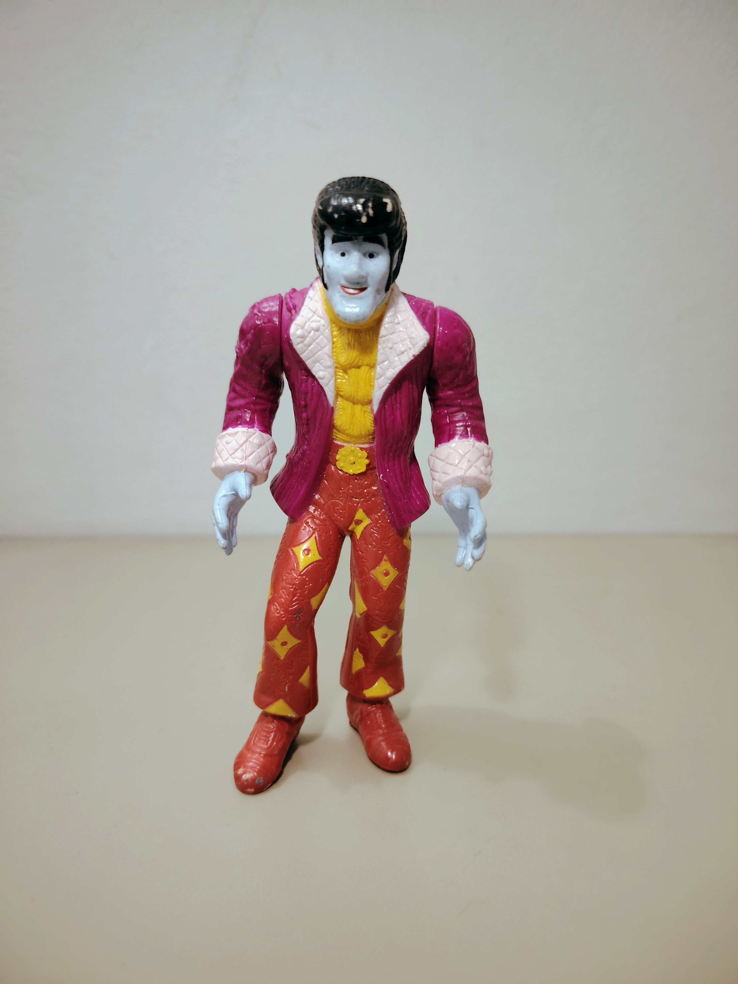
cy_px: 492
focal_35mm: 24
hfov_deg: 56.8
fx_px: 682
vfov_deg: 71.6
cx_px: 369
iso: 1250
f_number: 1.75
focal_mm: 5.25
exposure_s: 1/50
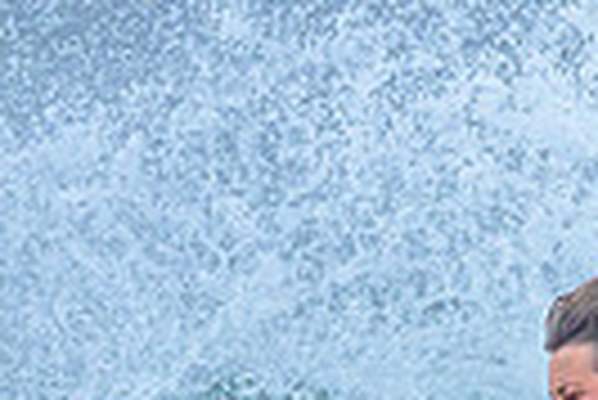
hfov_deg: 0.5
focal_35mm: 4323
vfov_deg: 0.3
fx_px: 71887
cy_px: 822
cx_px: 1037
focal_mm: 800
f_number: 6.3
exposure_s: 1/3200
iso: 2200
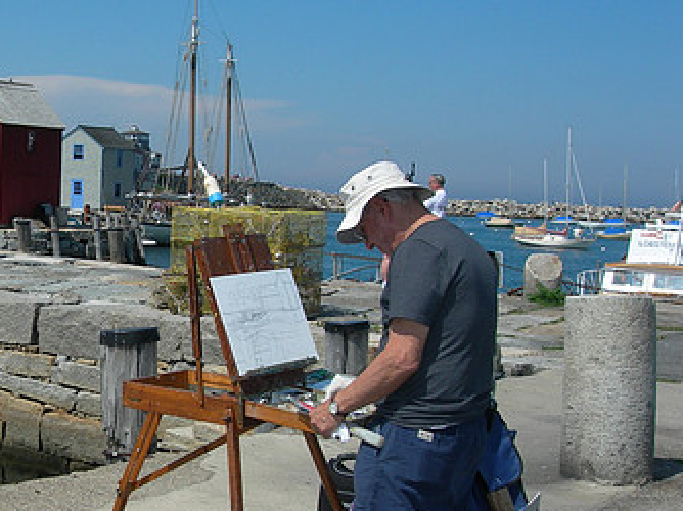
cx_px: 98
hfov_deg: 28.5
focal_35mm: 66
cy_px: 314
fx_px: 1301
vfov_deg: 22.2
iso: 50
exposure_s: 1/969
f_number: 4.8
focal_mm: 7.8
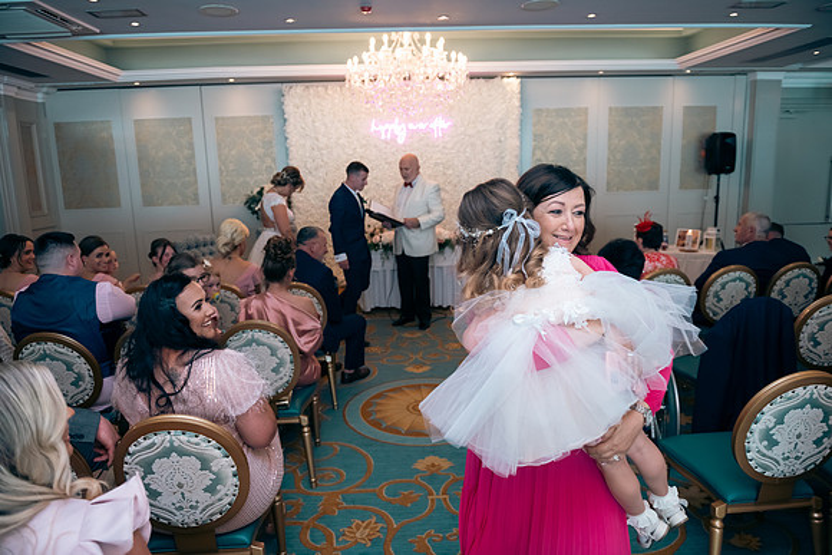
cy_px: 278
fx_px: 555
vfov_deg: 53.2
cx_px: 416
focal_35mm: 24
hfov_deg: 73.7
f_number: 3.5
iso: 640
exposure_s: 1/160
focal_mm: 24
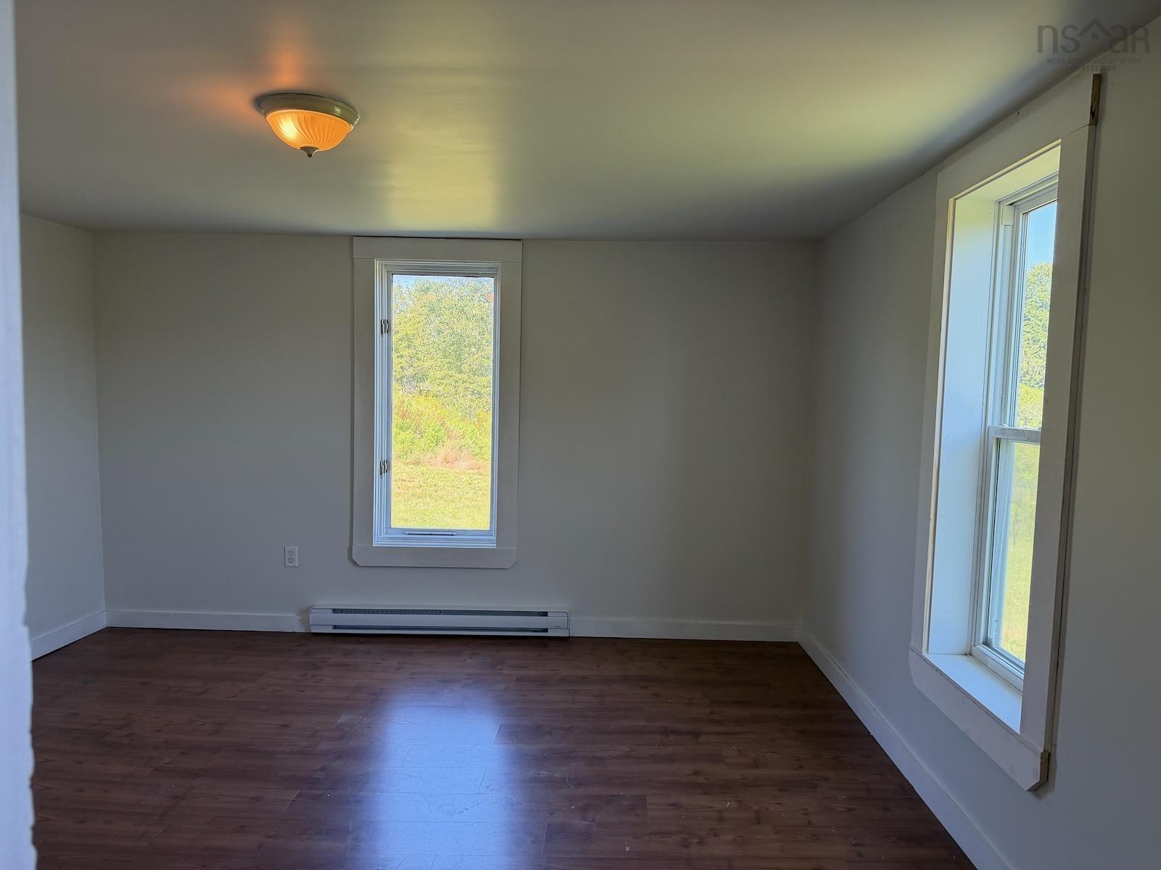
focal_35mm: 24
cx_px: 580
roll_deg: +0.5
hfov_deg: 71.6
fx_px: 805
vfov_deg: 56.8
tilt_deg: -2.4
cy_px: 435
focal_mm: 6.76
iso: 160
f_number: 1.78
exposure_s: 1/210
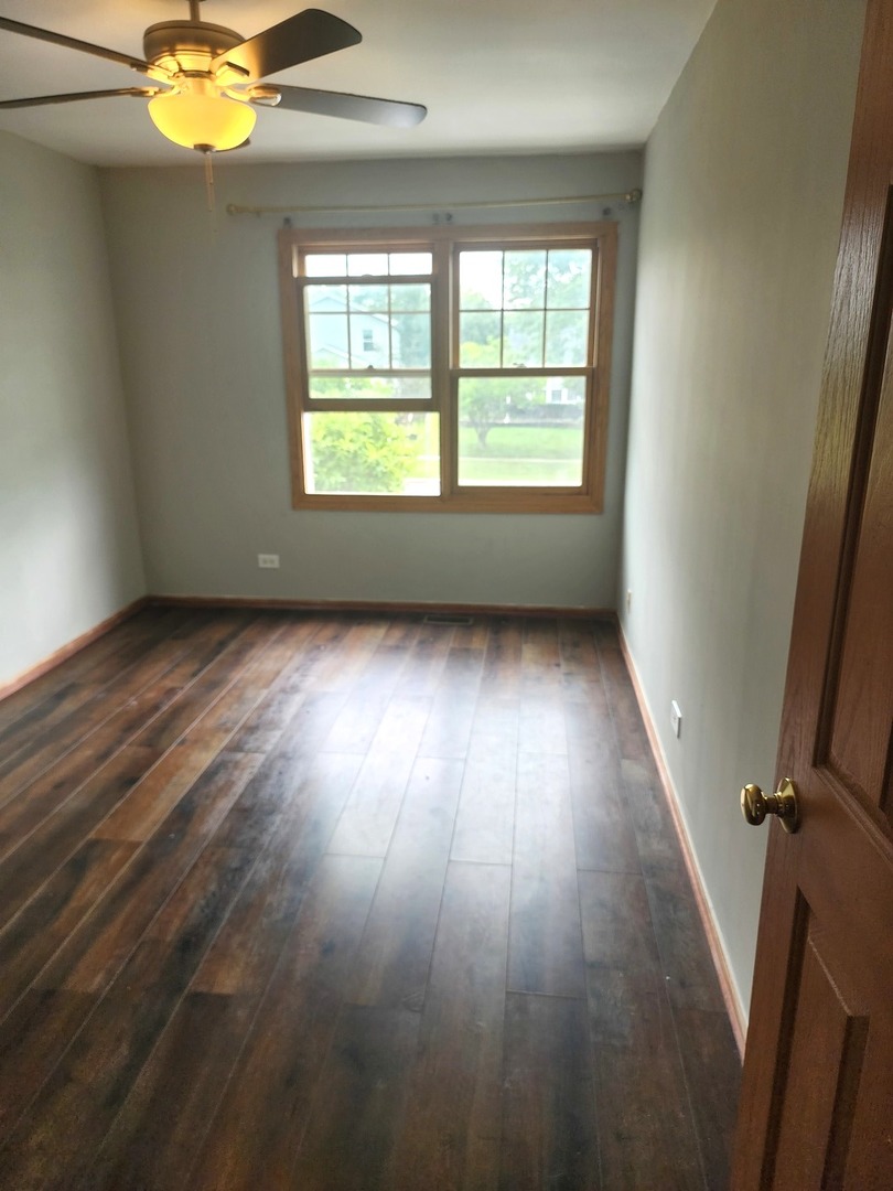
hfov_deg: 58.9
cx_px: 446
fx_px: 791
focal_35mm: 23
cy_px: 596
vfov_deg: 73.9
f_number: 1.8
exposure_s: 1/180
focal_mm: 6.4
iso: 100
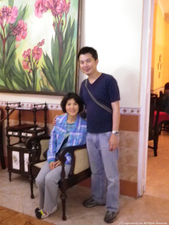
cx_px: 84
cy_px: 112
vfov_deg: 54.0
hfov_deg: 41.8
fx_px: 221
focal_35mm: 34
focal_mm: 6.1
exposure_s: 1/4
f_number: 3.5
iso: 800
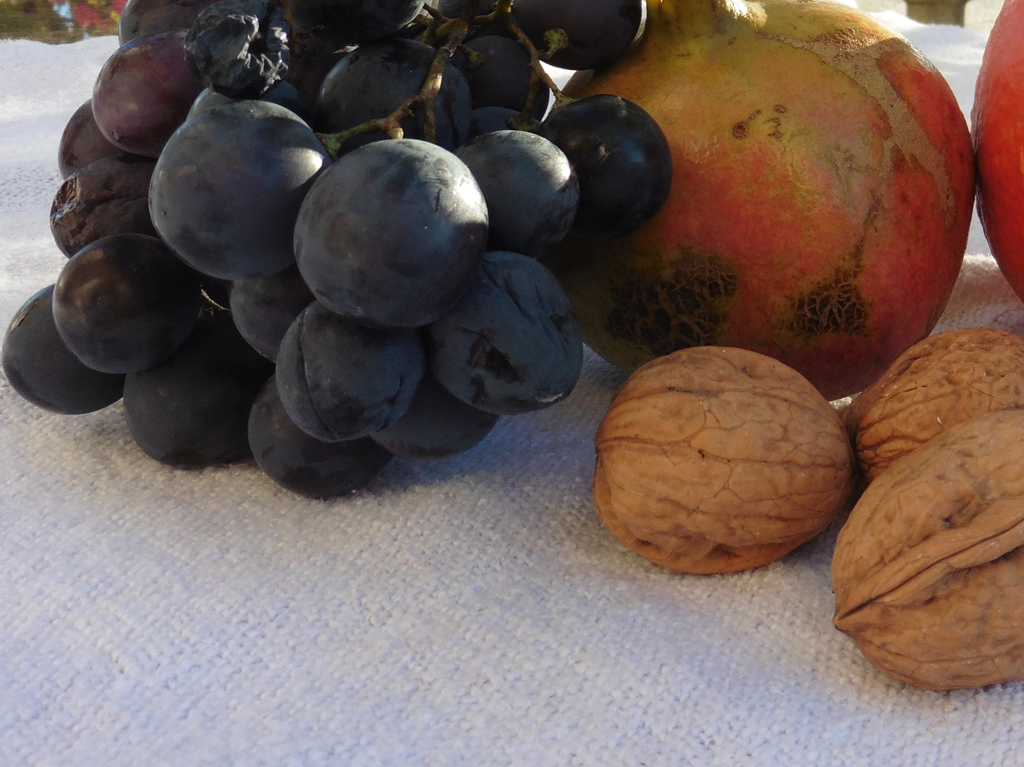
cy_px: 77
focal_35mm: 45
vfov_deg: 30.7
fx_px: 1331
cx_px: 811
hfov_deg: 40.4
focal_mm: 4.3
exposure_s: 1/160
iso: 100
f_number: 4
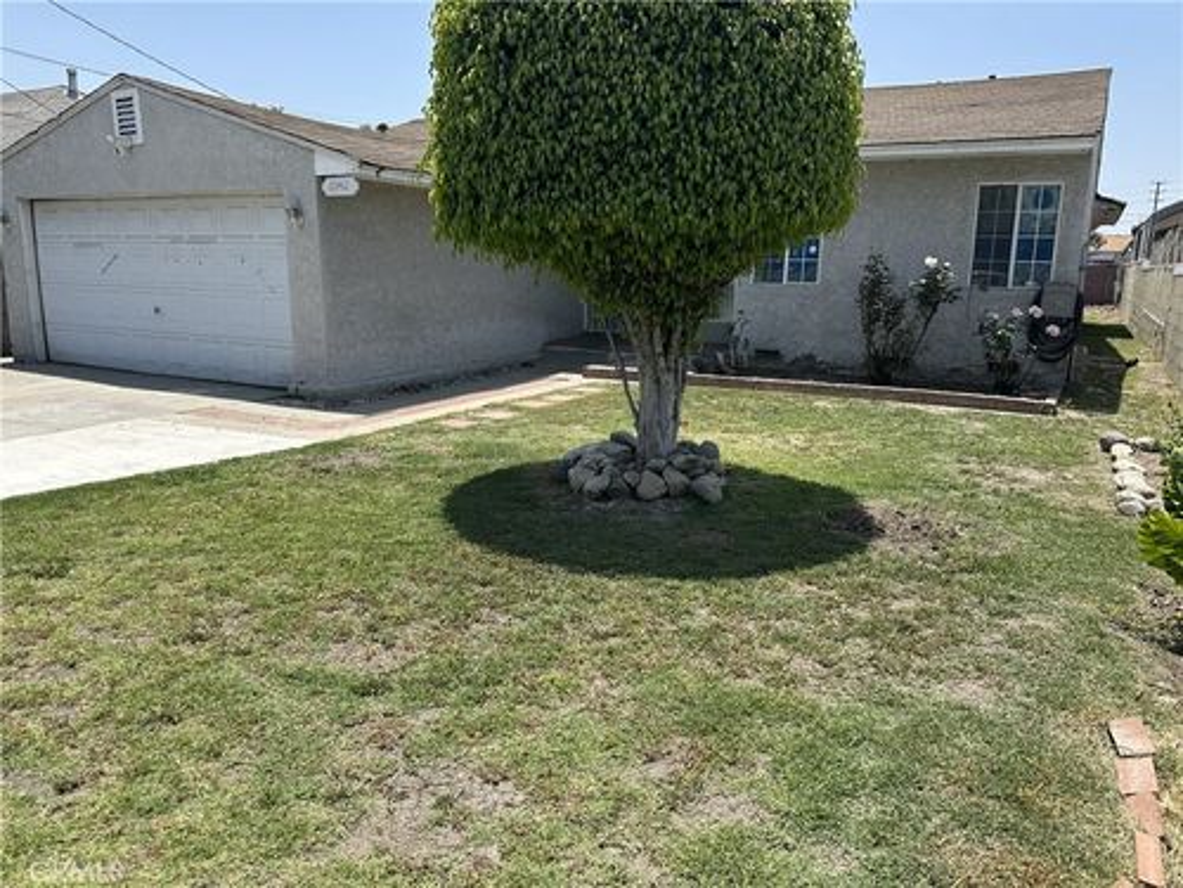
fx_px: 820
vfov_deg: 56.8
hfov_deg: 71.6
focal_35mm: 24
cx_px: 592
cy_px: 444
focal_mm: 6.86
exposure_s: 1/3155
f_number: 1.78
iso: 80
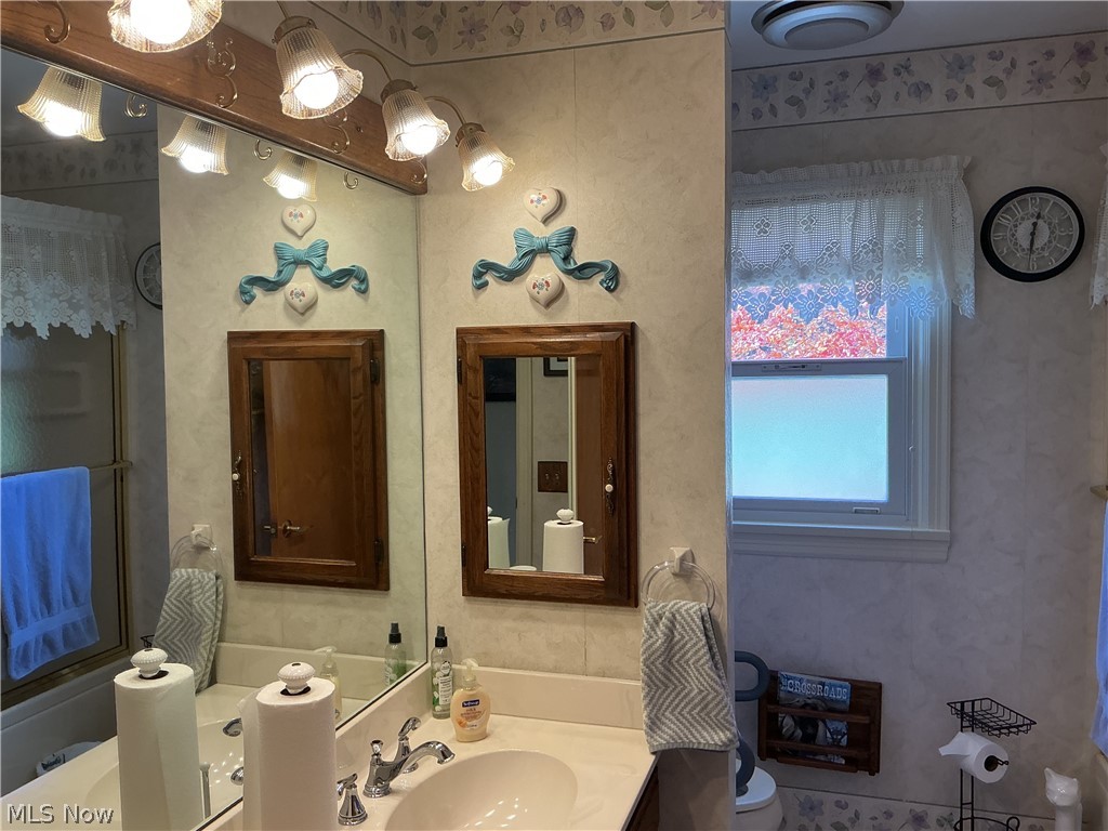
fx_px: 928
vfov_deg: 48.2
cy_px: 416
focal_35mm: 29
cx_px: 554
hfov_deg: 61.7
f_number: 1.8
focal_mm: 3
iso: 32
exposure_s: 1/60
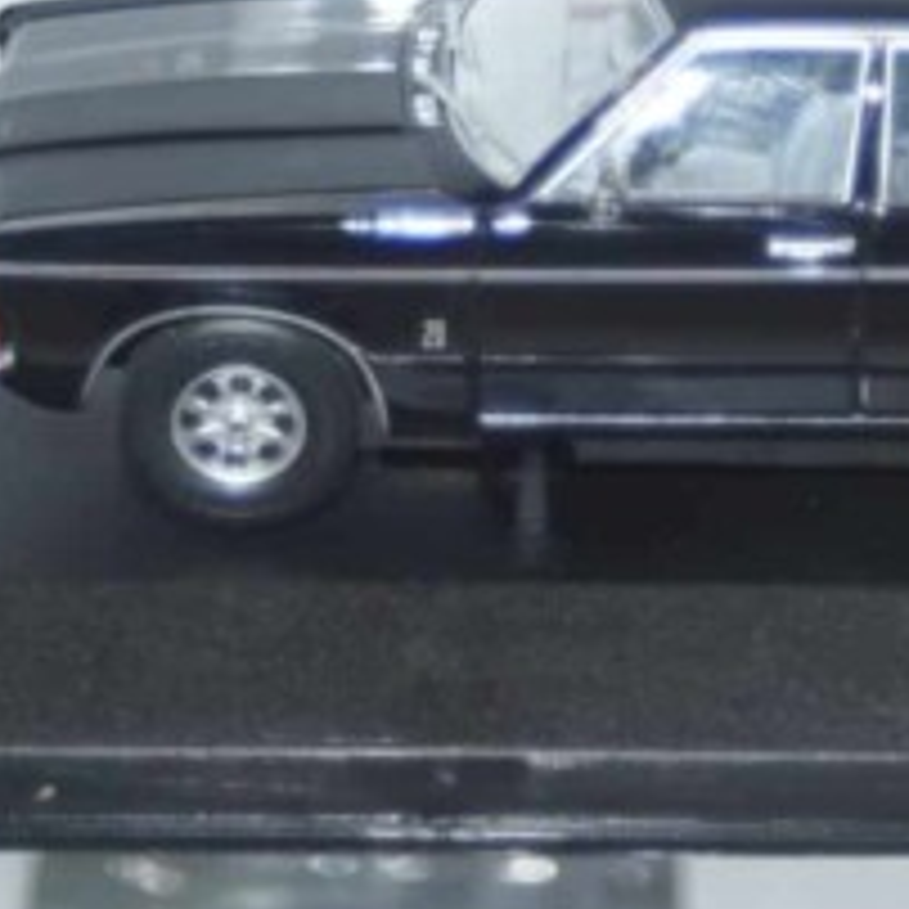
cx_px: 878
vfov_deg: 7.7
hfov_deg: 7.7
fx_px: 6744
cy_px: 482
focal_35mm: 227
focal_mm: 60
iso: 400
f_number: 5.6
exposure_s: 1/60
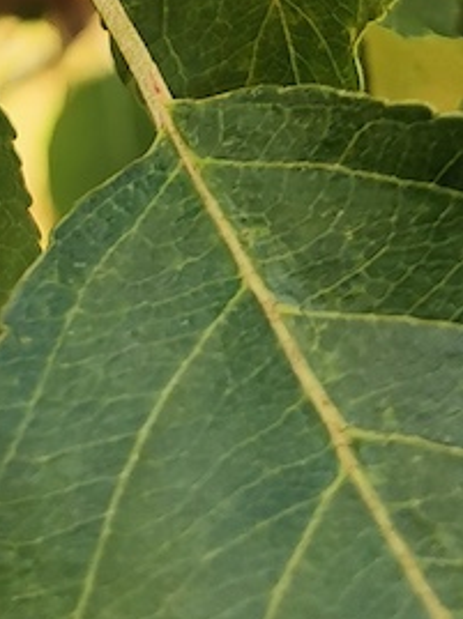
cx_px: -122
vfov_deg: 12.3
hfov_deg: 10.2
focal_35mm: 143
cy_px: -582
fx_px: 2556
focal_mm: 5.58
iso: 50
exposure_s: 1/578
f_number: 1.8
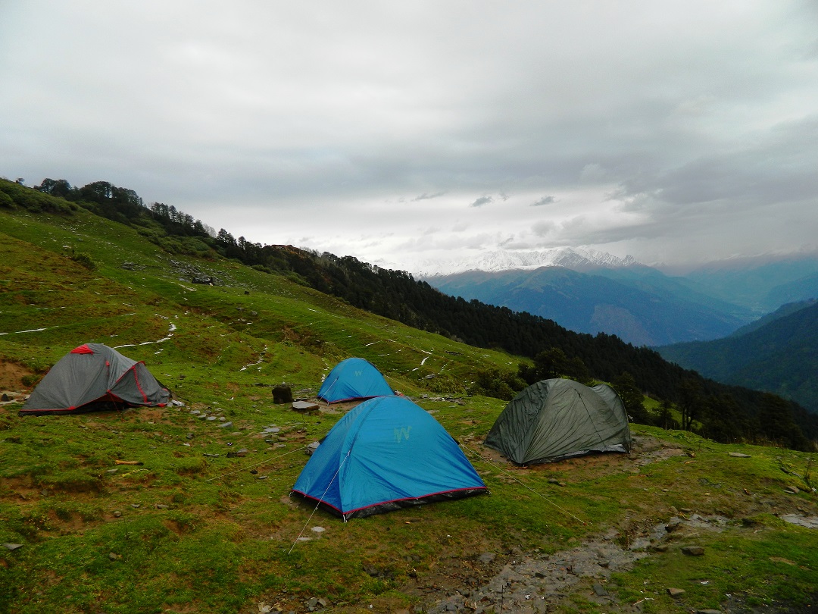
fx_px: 591
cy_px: 307
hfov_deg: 69.4
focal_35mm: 25
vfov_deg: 54.9
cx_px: 409
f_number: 3.1
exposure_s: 1/250
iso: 80
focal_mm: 4.5
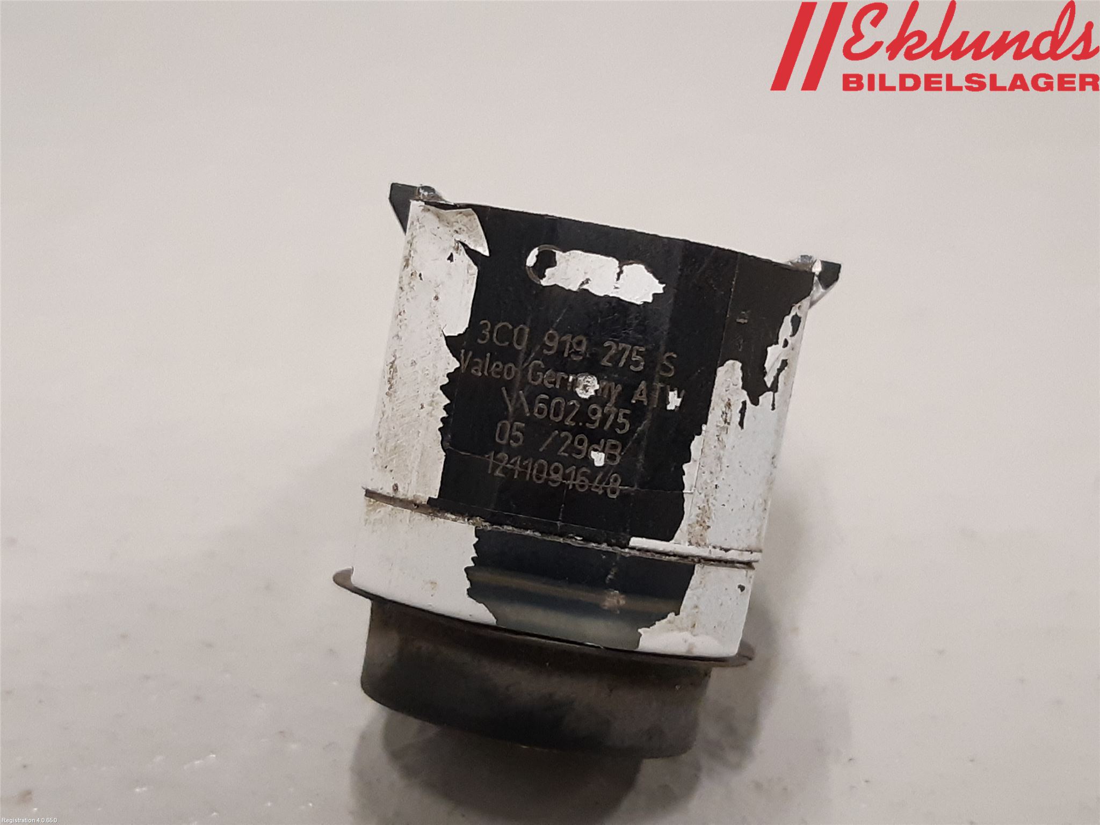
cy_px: 412
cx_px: 550
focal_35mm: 26
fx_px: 826
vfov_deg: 53.1
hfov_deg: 67.3
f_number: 1.7
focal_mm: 3.93
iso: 250
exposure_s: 1/50
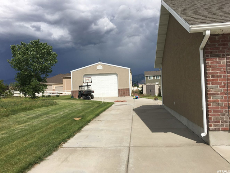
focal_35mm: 29
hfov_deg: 61.7
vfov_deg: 48.2
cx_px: 115
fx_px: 193
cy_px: 86
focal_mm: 4.15
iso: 25
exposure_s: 1/2959
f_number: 2.2
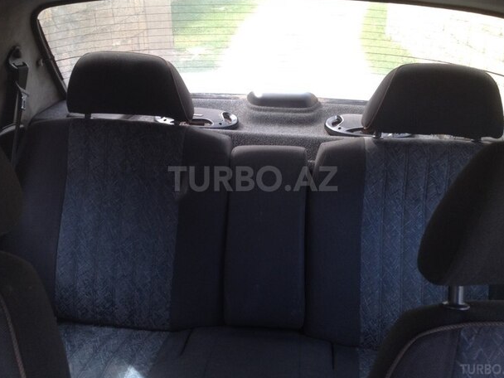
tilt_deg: -27.3
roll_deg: -1.0
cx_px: 253
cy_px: 179
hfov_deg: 49.0
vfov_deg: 37.7
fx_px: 553
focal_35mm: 38
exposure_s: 1/60
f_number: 2.4
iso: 64
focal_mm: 4.28
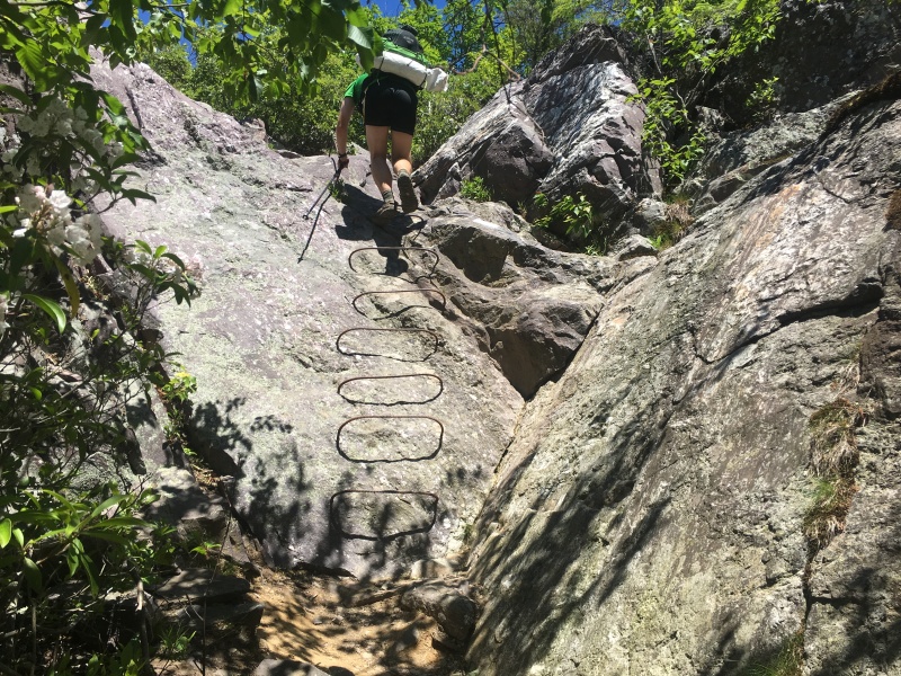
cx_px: 450
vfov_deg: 48.2
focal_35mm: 29
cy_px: 338
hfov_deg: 61.7
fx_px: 755
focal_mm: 4.15
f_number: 2.2
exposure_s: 1/1012
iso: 25
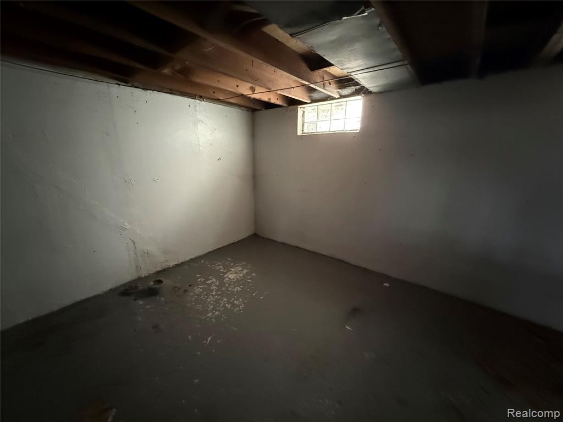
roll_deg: -1.3
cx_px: 282
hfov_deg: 102.1
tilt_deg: -13.2
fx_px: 228
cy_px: 211
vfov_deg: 85.7
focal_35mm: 14
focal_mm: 2.22
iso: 1600
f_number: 2.2
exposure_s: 1/31
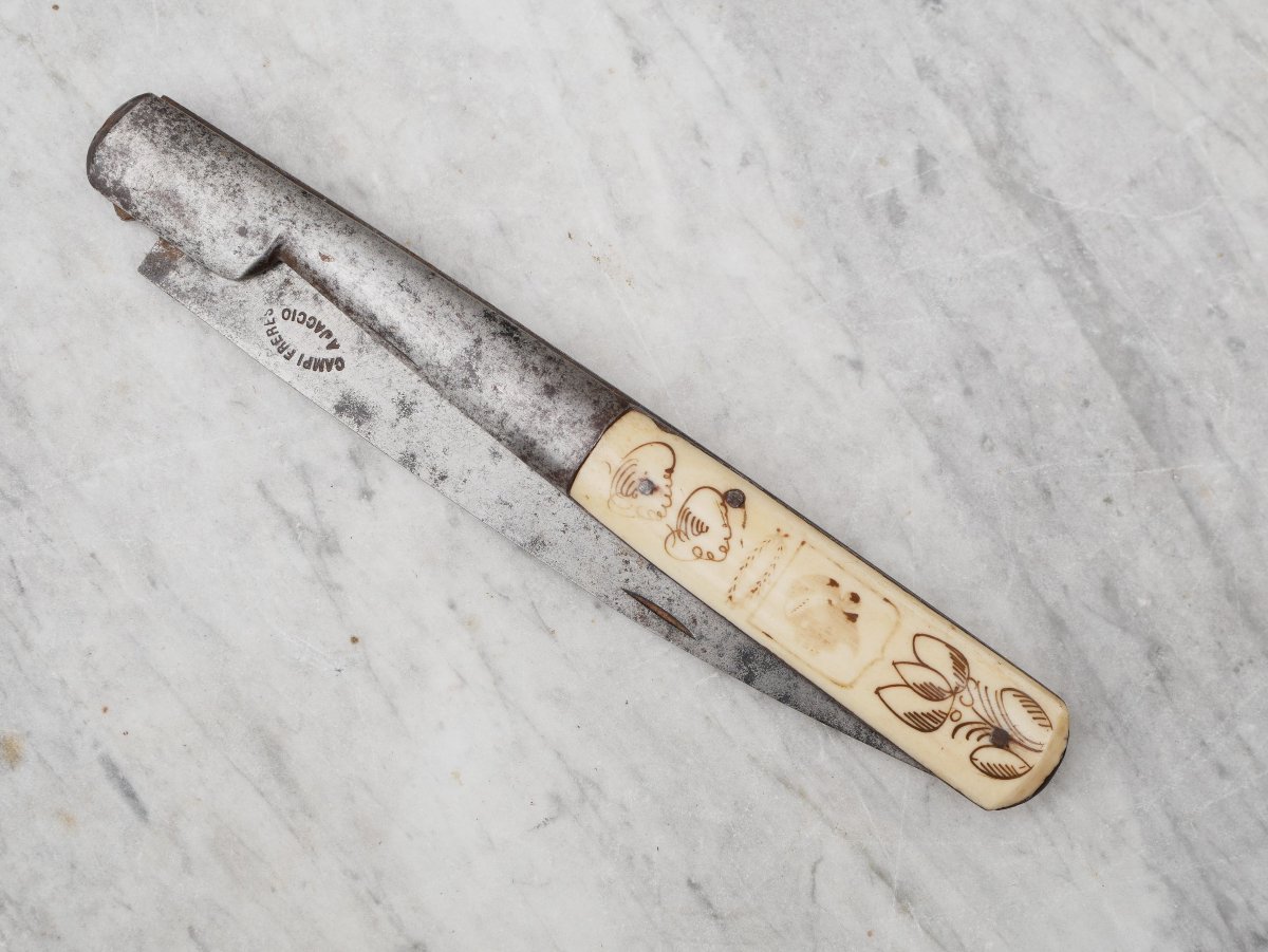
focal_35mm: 60
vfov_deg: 24.4
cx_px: 634
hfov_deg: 32.2
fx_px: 2199
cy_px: 476
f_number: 5
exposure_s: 1/250
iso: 200
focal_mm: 30
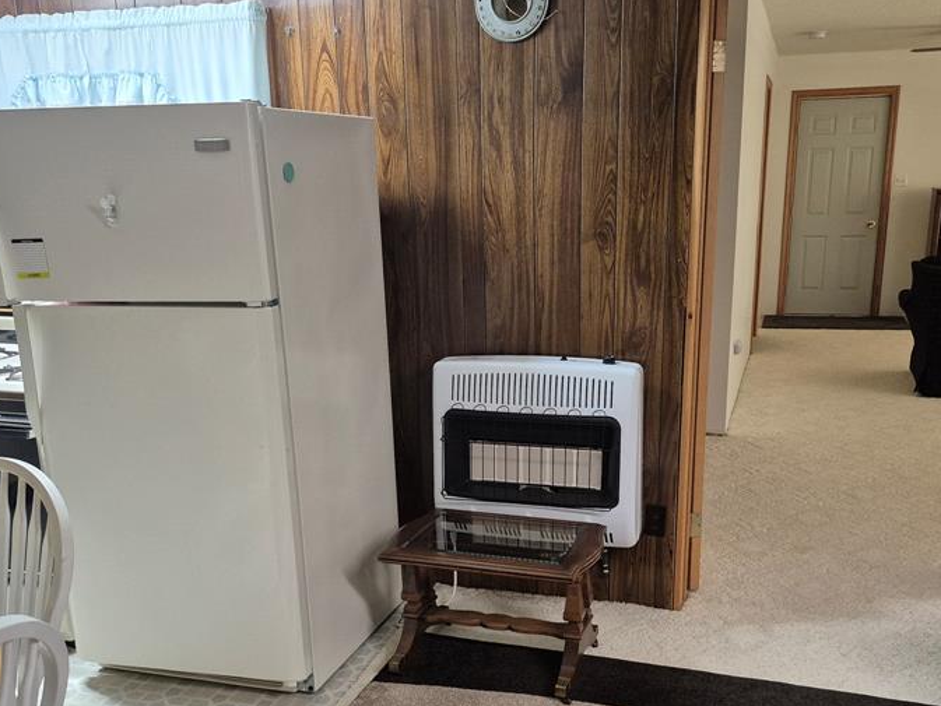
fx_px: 952
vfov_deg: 40.3
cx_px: 494
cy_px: 464
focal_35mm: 35
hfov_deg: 52.6
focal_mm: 5.4
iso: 640
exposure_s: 1/120
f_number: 1.8
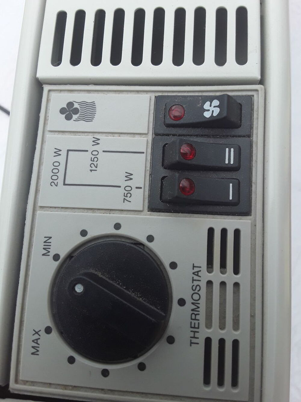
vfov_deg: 65.3
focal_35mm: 27
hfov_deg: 51.4
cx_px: 150
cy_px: 201
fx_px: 313
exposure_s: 1/227
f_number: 1.9
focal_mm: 2.91
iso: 40
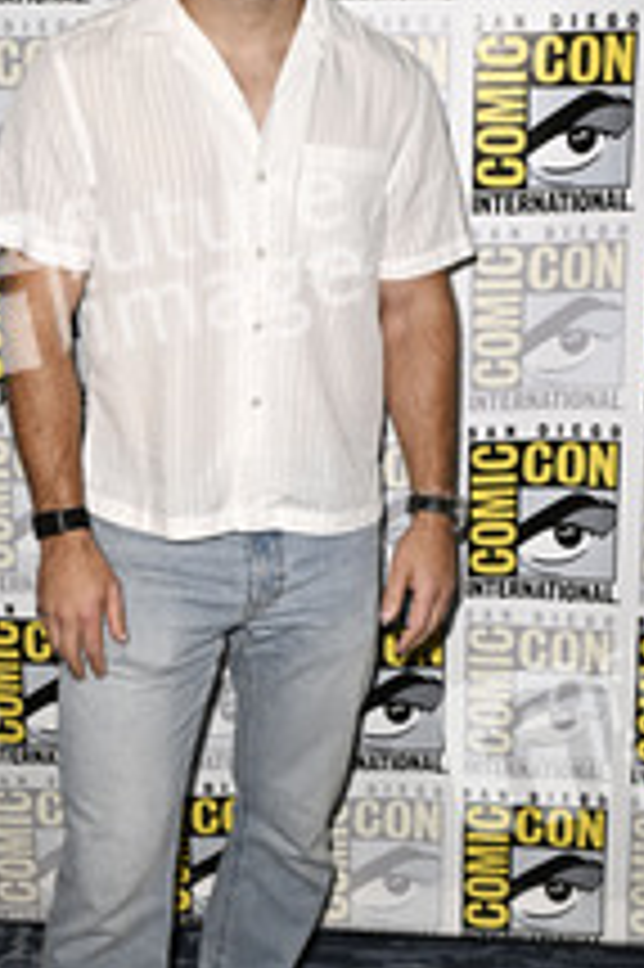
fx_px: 1747
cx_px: 261
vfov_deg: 31.0
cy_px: 504
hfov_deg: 20.9
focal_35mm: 65
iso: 1250
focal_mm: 35
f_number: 5.6
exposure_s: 1/250
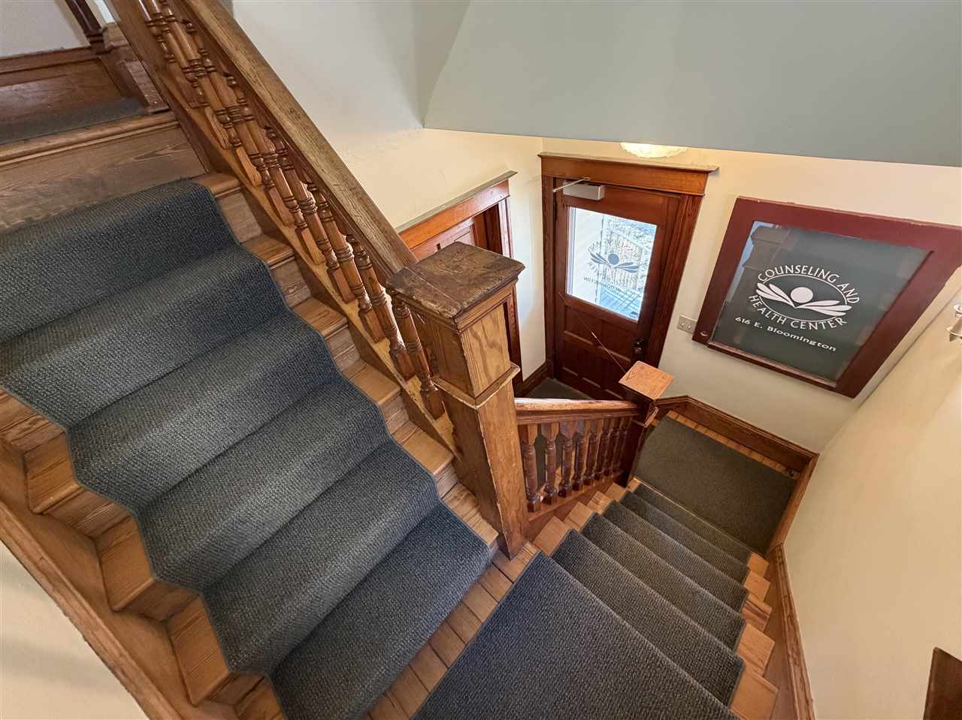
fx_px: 389
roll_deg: +9.9
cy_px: 360
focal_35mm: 14
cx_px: 481
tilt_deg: -41.5
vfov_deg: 85.6
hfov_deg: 102.1
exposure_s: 1/60
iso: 500
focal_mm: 2.22
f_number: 2.2
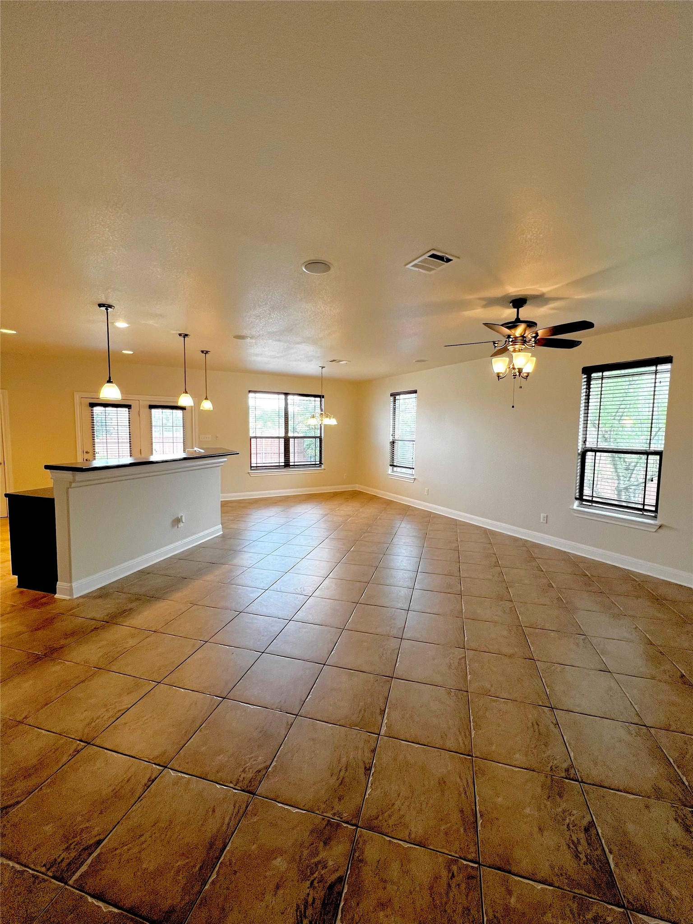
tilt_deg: -4.2
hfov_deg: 89.9
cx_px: 346
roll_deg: -0.4
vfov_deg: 106.2
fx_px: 347
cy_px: 462
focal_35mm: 13
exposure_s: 1/120
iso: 160
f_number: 1.8
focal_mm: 1.57
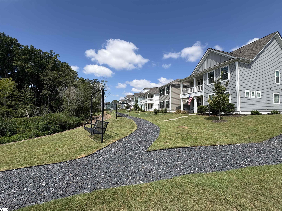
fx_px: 114
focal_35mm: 14
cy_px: 106
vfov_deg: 85.7
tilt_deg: +3.4
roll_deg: +0.8
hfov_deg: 102.1
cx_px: 141
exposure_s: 1/2146
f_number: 2.2
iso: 40
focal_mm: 2.22
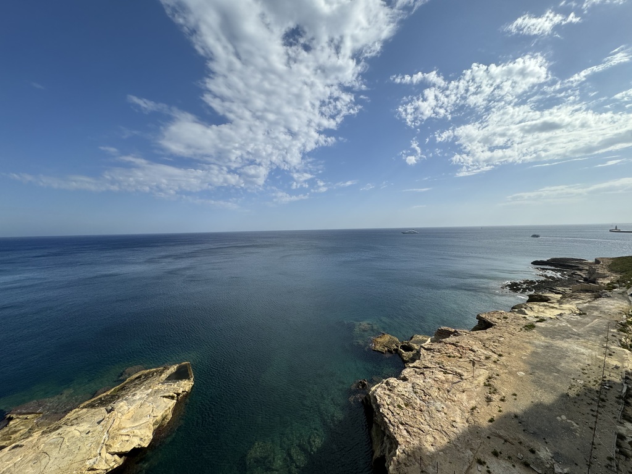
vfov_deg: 85.7
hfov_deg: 102.1
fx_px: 256
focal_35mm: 14
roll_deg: +0.6
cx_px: 316
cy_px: 237
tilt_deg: -1.9
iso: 50
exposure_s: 1/3906
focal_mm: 2.22
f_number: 2.2
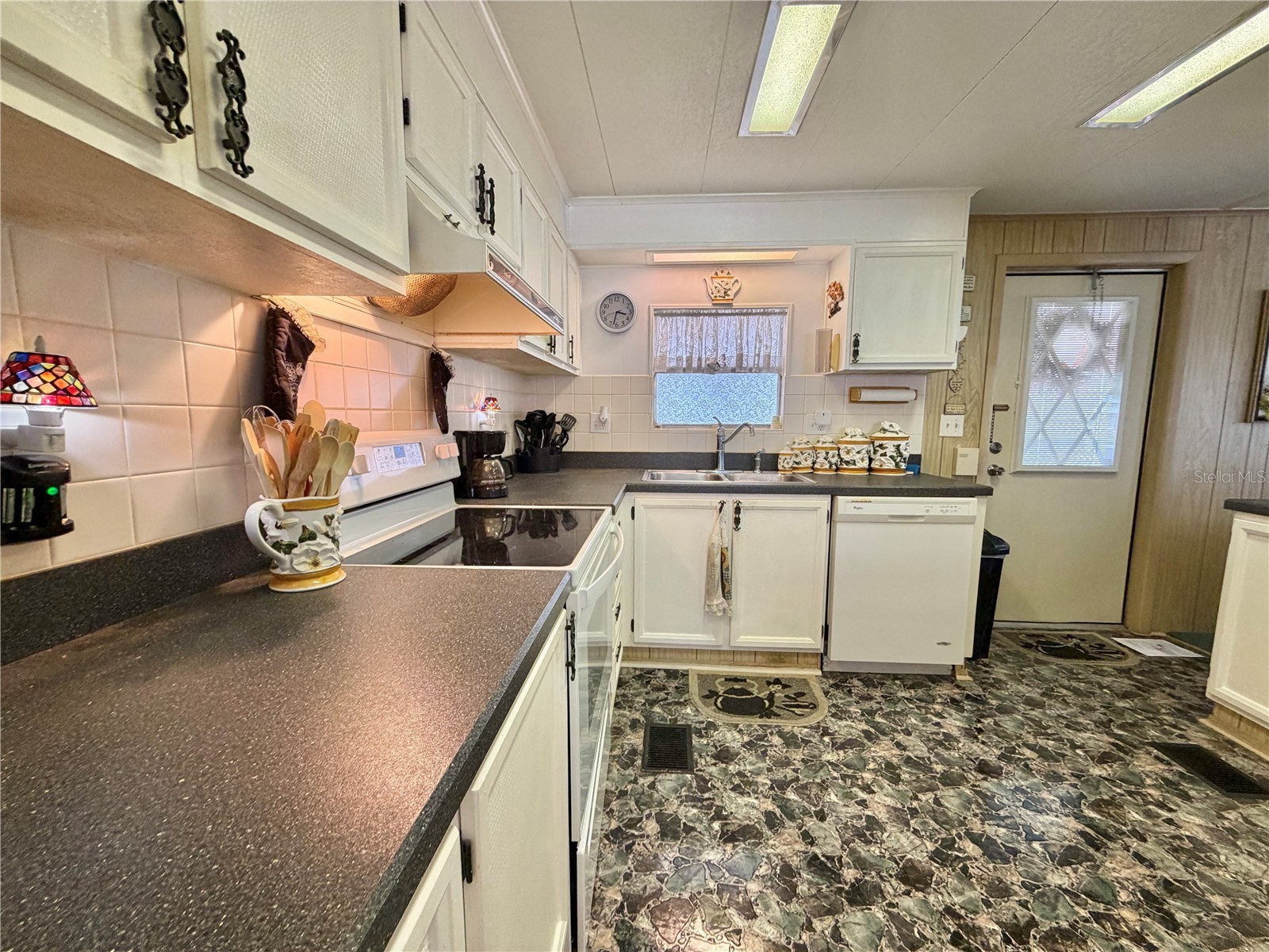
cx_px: 634
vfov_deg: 85.7
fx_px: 513
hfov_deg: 102.1
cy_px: 476
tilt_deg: -7.4
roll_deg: +0.1
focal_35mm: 14
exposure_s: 1/60
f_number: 2.2
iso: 200
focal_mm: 2.22
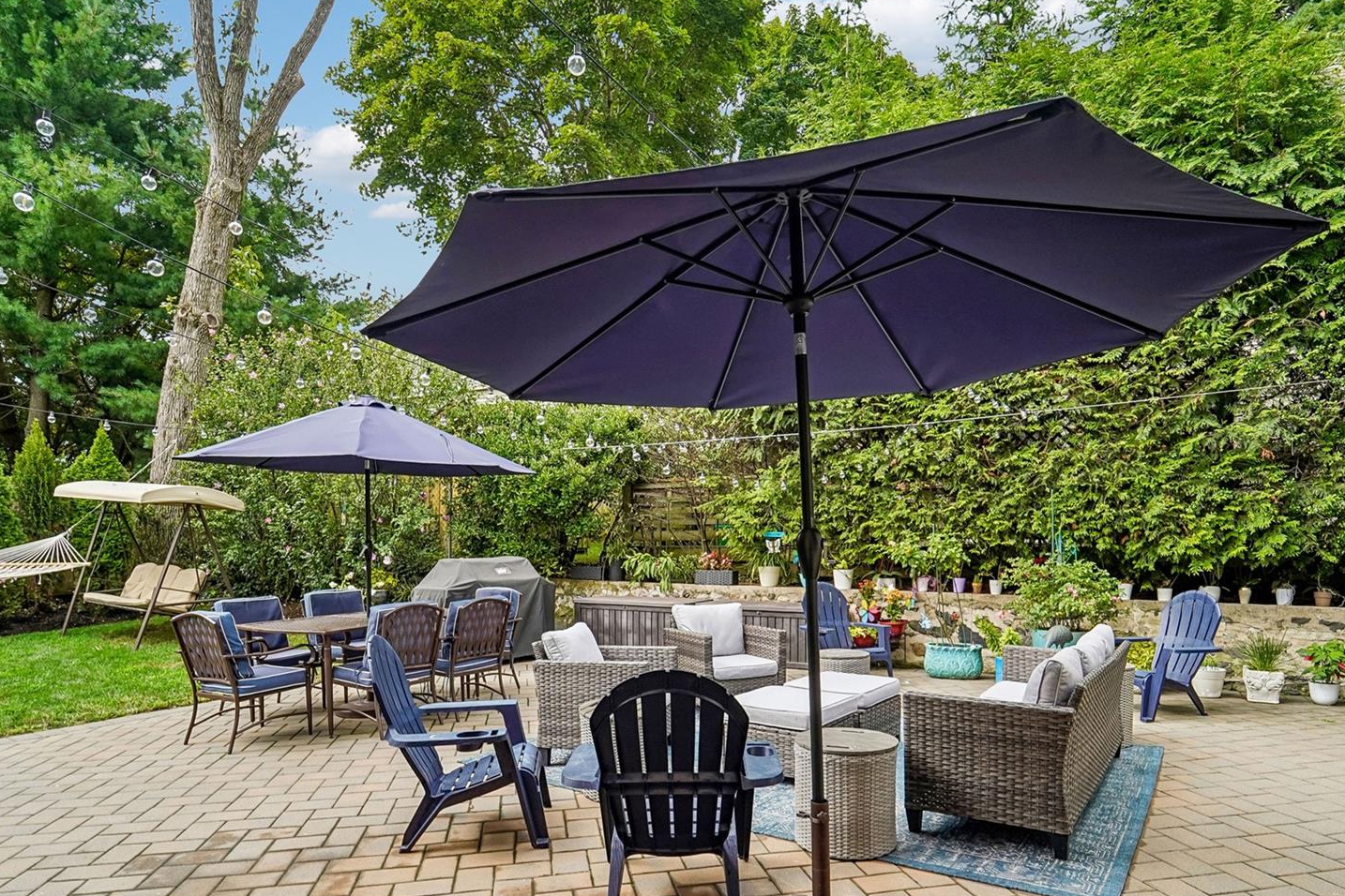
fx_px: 747
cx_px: 686
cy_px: 555
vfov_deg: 61.2
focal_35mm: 20
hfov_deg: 84.0
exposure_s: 1/160
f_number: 8
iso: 400
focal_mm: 14
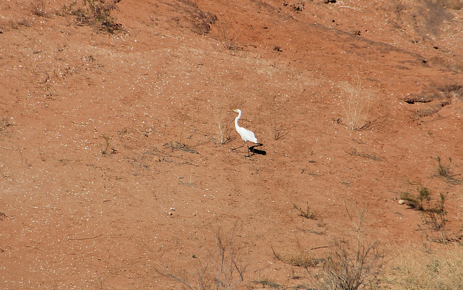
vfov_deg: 2.1
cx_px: 230
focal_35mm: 636
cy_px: 106
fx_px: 8026
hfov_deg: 3.3
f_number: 11
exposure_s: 1/800
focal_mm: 250
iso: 100
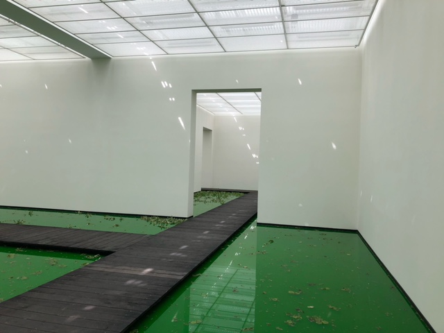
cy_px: 166
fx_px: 359
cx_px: 222
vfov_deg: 49.7
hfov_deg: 63.4
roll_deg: -2.8
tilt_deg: -0.5
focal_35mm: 28
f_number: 1.8
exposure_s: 1/120
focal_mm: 3.99
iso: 25
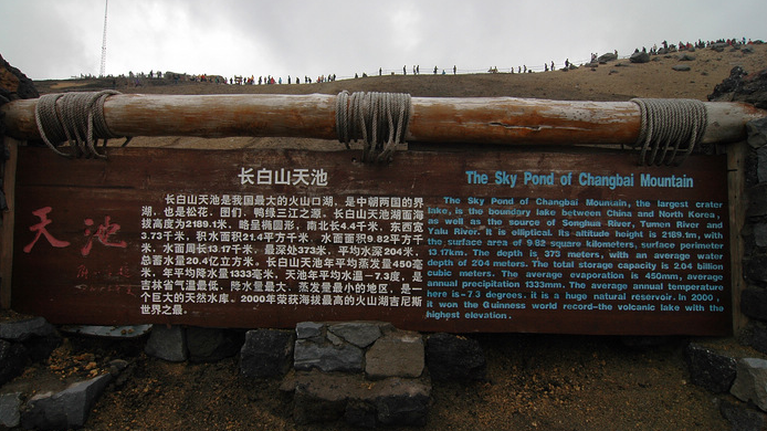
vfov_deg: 58.3
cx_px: 384
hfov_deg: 89.6
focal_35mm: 19
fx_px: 386
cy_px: 225
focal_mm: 12
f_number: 11
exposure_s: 1/250
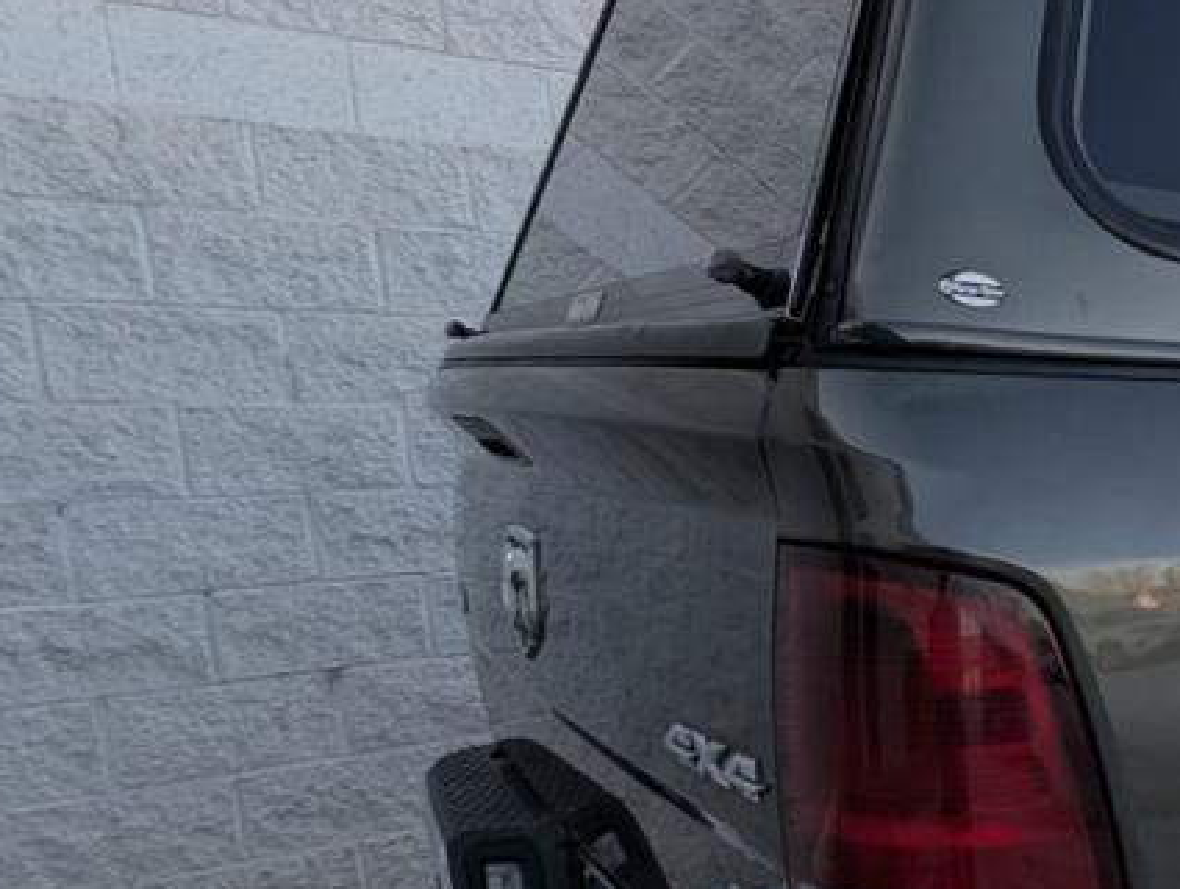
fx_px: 1331
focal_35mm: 39
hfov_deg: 35.8
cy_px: 656
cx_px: 1459
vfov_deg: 36.1
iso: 47
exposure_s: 1/499
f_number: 2.2
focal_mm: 1.95
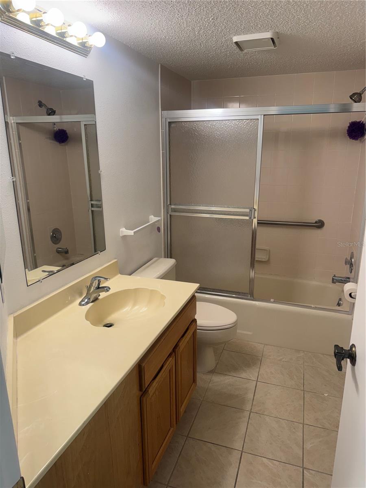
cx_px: 183
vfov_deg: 71.6
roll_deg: +0.4
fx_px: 338
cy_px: 244
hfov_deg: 56.8
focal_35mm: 24
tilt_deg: -15.6
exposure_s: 1/120
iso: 100
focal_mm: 6.76
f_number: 1.78
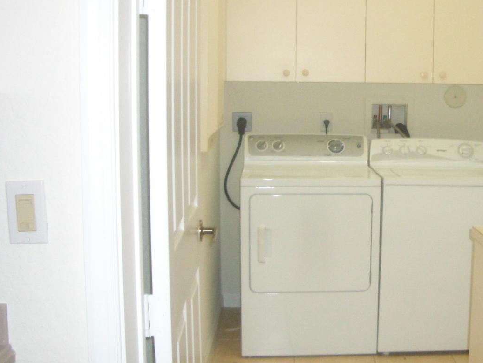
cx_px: 364
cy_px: 159
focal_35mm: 54
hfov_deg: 34.8
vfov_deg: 27.0
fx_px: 754
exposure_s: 1/80
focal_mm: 5.8
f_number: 2.6
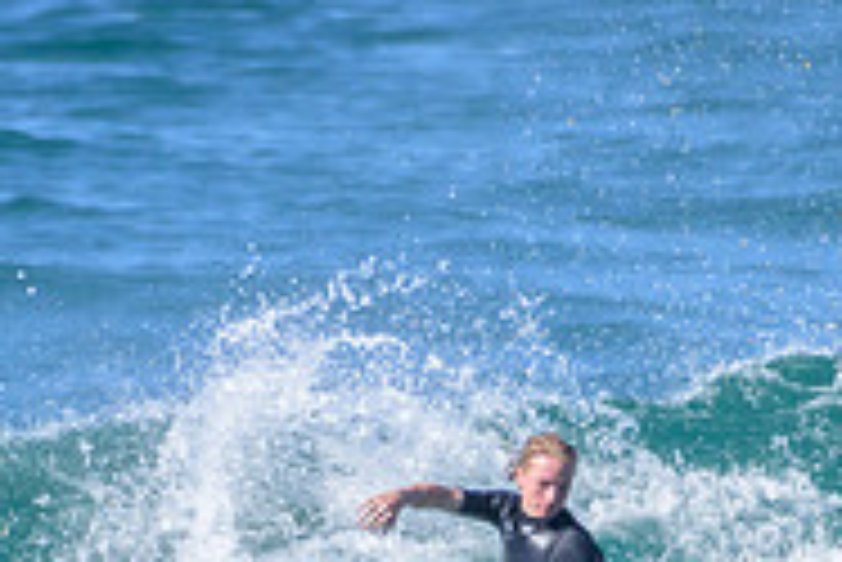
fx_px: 80775
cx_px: 463
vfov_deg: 0.4
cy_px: 622
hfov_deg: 0.6
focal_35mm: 3451
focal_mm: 1000
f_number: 11
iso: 1800
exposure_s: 1/2000
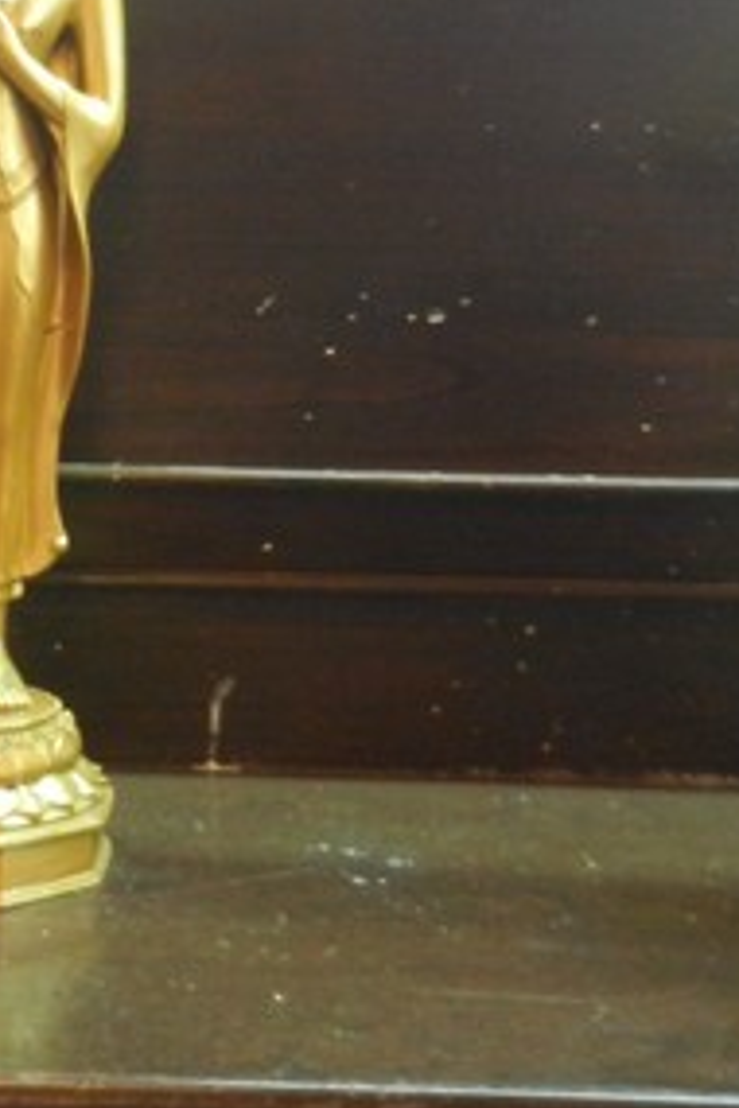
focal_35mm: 73
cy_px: 198
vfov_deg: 27.1
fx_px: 2248
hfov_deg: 18.4
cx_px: 74
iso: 400
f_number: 3.5
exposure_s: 1/8
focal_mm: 4.5
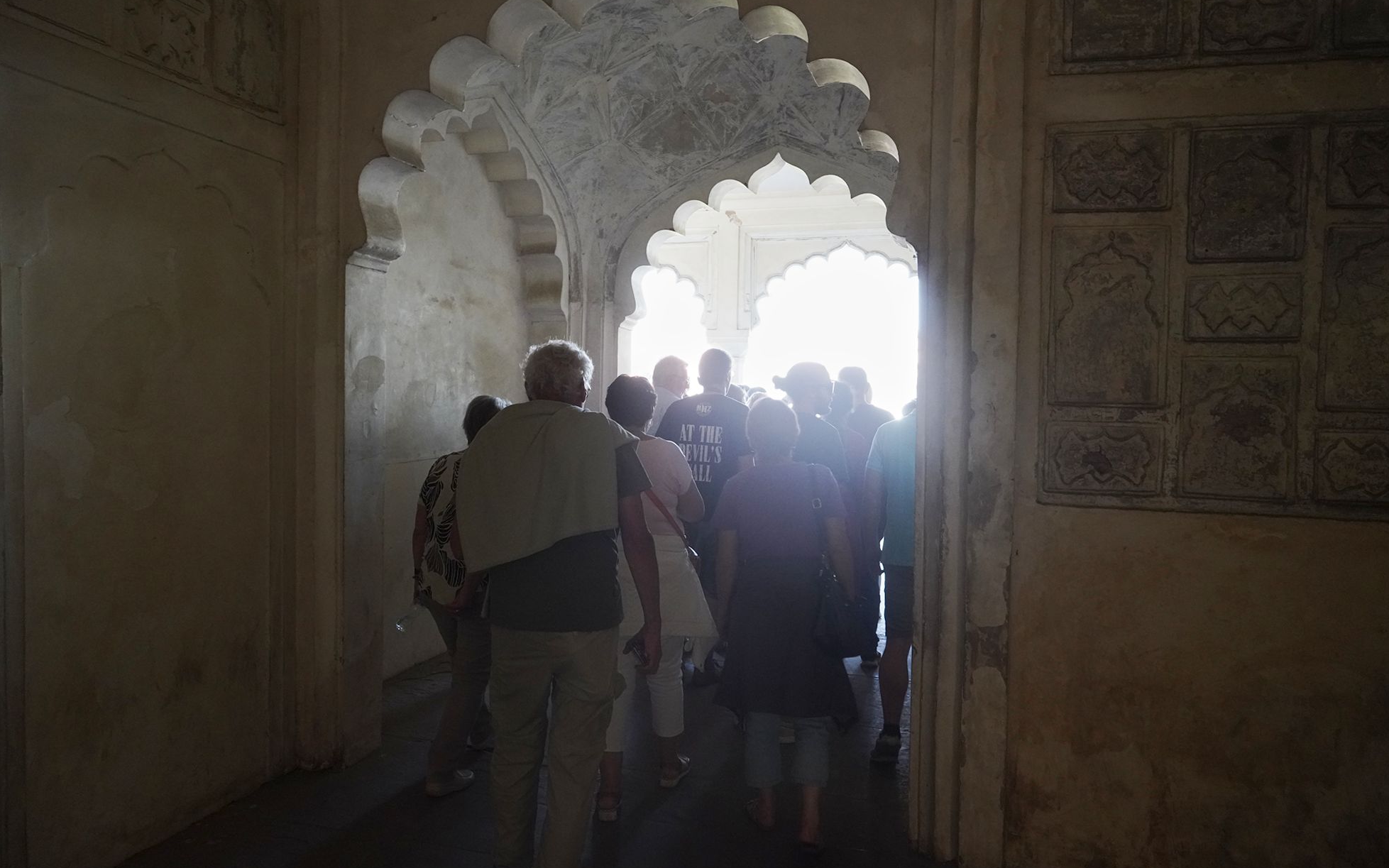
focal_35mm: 25
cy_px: 419
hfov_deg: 72.5
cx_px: 697
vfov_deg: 49.3
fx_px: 946
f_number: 10
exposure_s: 1/80
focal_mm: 24
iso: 3200
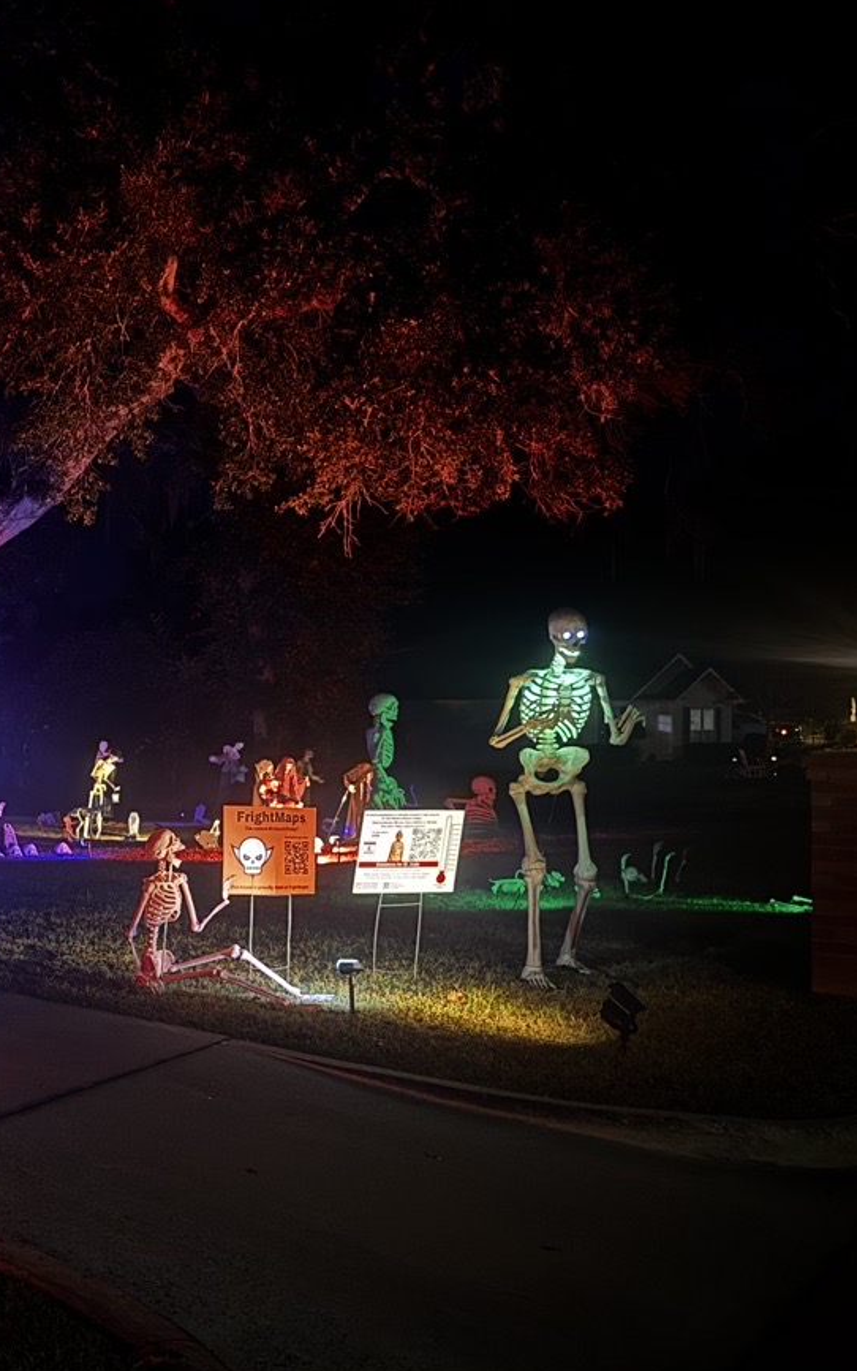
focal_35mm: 44
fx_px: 1644
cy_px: 712
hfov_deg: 25.3
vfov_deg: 45.3
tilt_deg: -0.7
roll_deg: +0.4
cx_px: -250
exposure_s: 1/5
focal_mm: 6.76
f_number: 1.78
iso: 1250
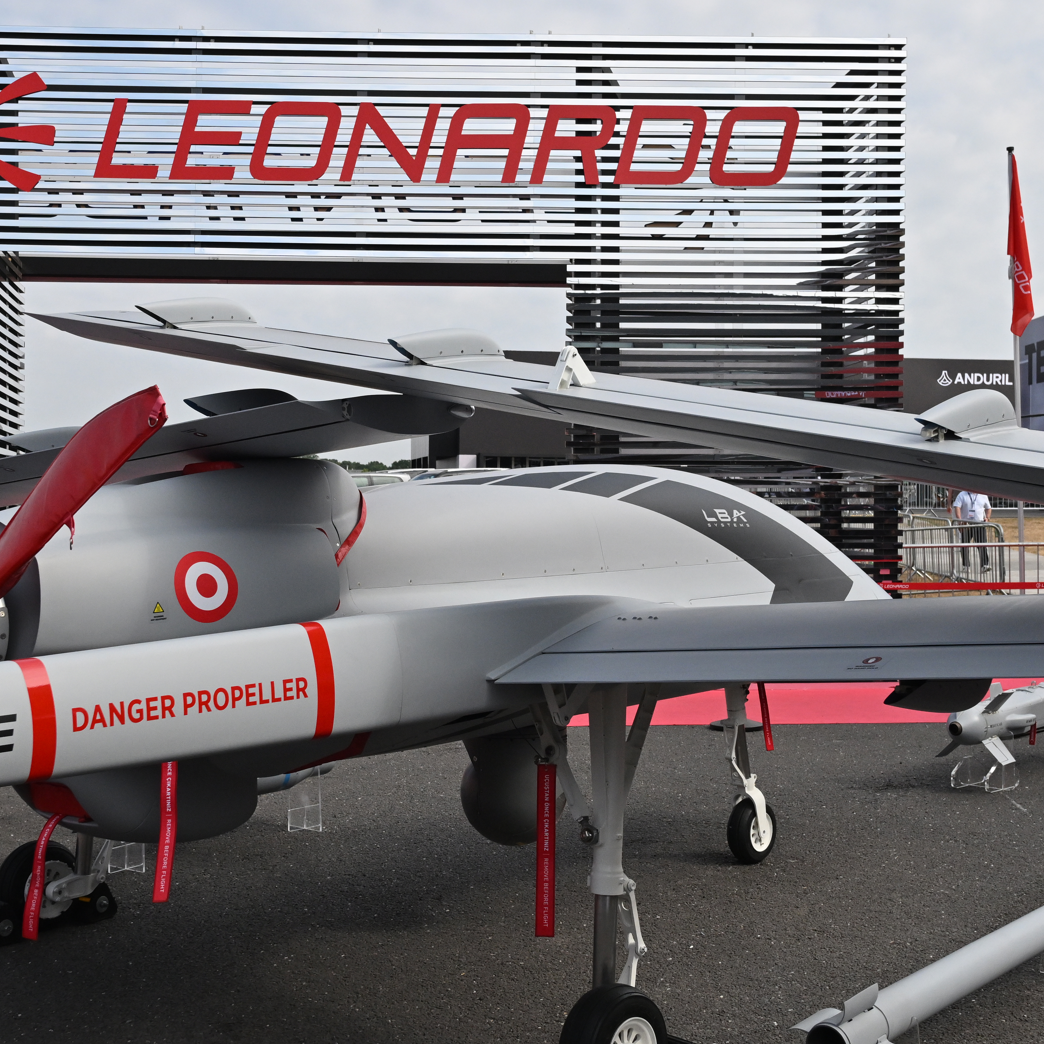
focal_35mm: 48
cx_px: 434
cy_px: 519
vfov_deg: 35.4
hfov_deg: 35.3
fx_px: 1638
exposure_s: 1/4000
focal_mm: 24
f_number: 6.3
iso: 800
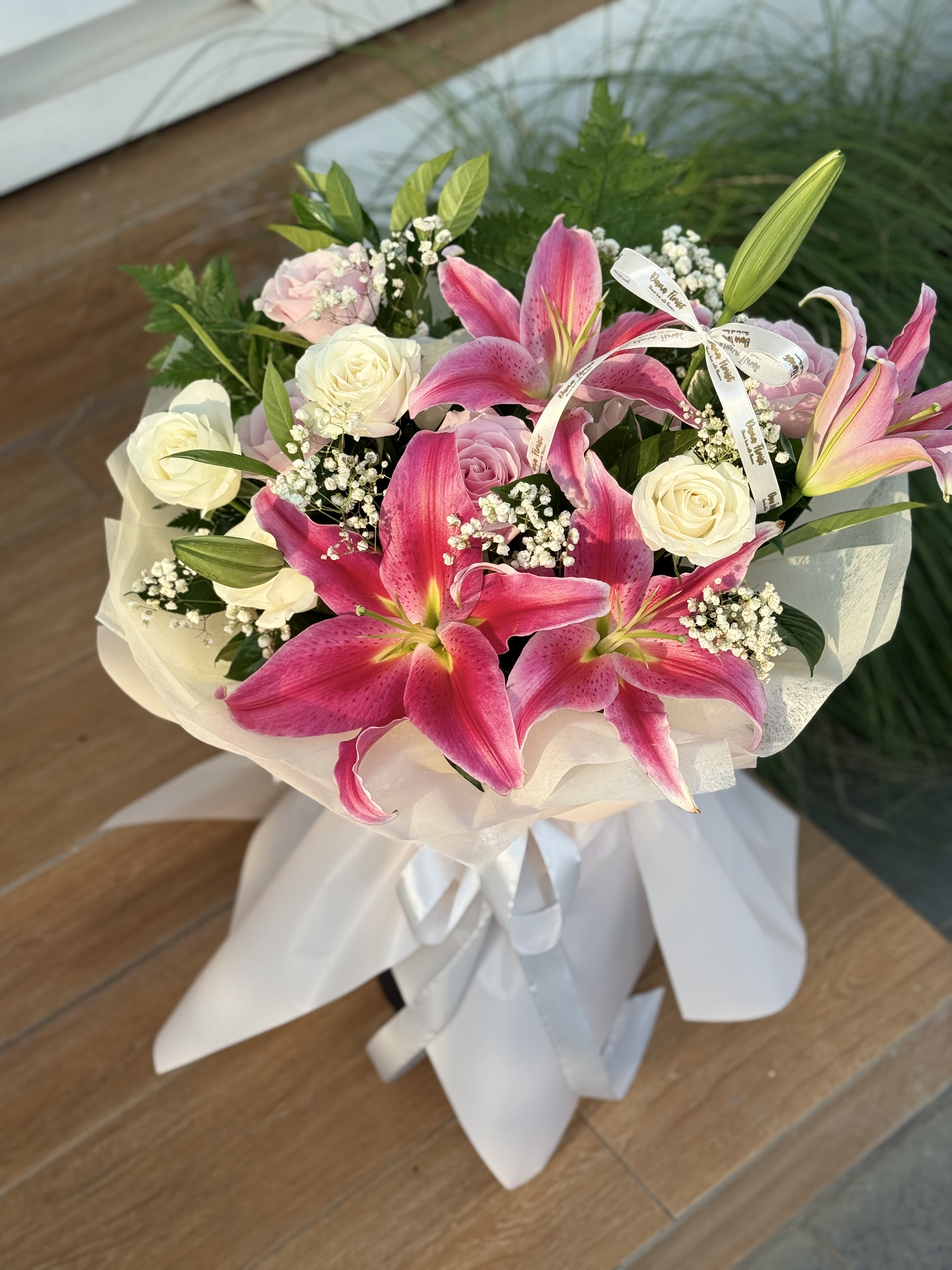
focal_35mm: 48
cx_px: 476
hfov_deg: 30.3
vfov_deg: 39.7
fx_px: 1760
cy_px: 635
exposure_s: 1/928
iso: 64
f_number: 1.78
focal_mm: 6.76
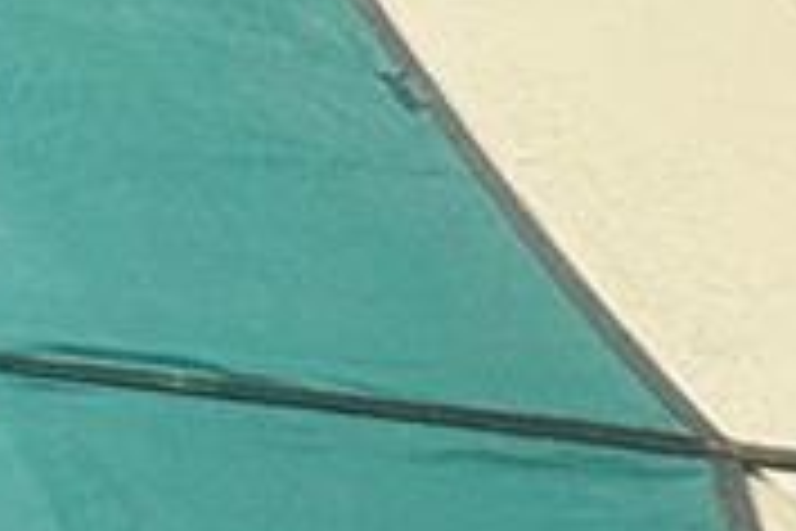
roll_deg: +0.2
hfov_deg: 10.7
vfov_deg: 6.0
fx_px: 3736
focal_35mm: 169
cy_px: -1984
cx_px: -985
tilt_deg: -0.2
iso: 80
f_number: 1.78
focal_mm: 6.86
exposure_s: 1/989
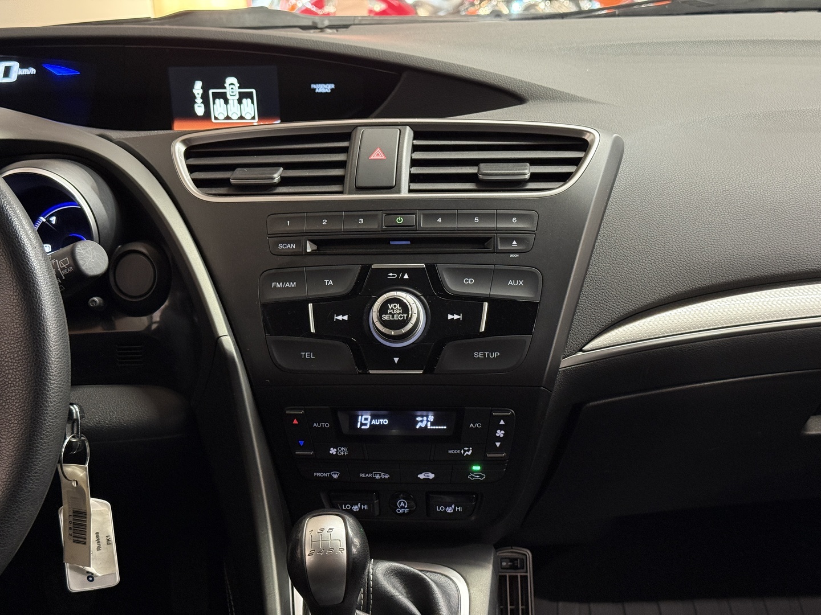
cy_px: 308
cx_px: 410
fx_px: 1138
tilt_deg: -18.6
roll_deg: +2.2
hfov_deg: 39.7
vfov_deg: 30.3
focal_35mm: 48
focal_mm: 6.76
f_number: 1.78
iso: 250
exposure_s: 1/60
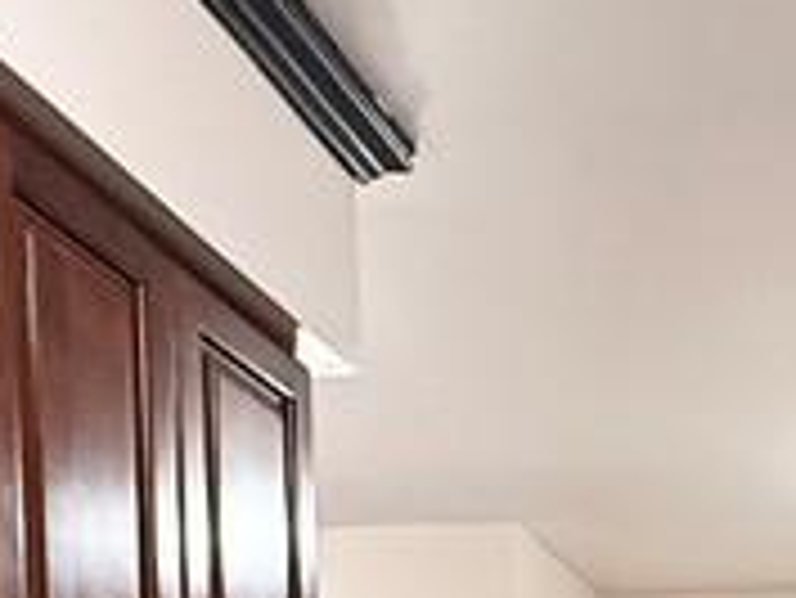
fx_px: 1864
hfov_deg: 21.8
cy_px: 1061
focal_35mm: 81
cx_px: 1025
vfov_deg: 15.7
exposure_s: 1/120
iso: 320
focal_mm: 2.22
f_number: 2.2
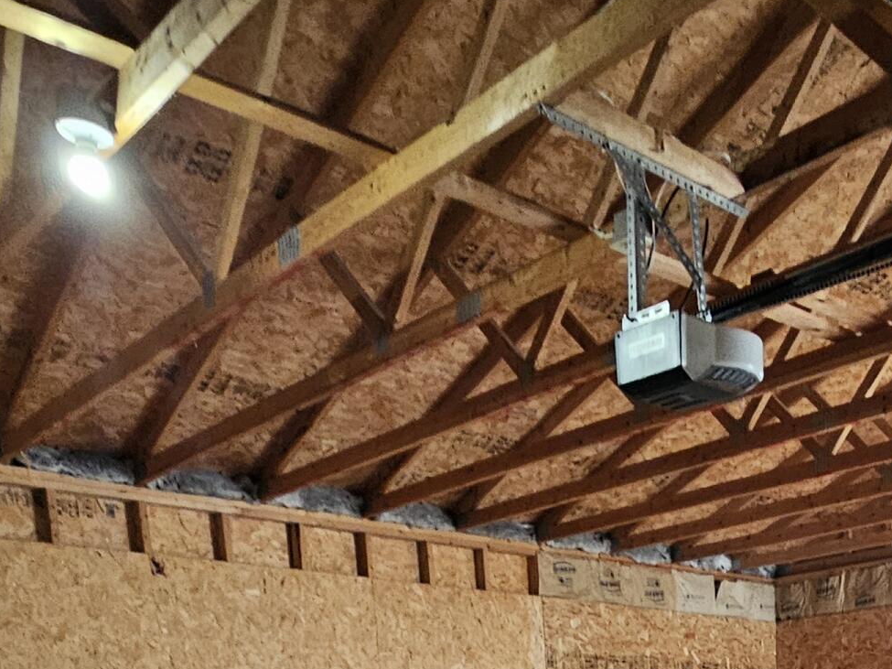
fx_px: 1031
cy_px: 966
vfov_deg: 27.1
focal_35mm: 40
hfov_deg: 43.2
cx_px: 784
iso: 320
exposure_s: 1/30
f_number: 2.2
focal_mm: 2.2
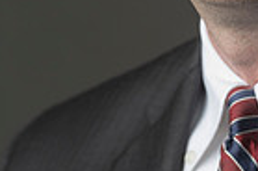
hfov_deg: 2.5
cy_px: -99
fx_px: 5985
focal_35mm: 837
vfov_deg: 1.6
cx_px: 180
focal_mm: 200
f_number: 6.3
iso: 250
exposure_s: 1/200
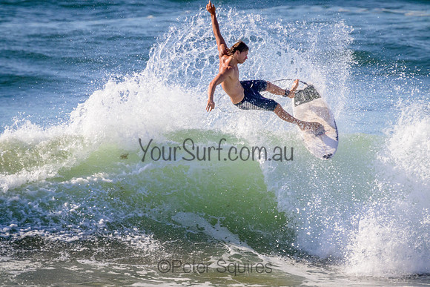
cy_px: 144
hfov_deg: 2.6
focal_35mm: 800
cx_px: 215
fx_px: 9557
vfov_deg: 1.7
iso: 1000
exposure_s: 1/2000
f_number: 11
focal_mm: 800
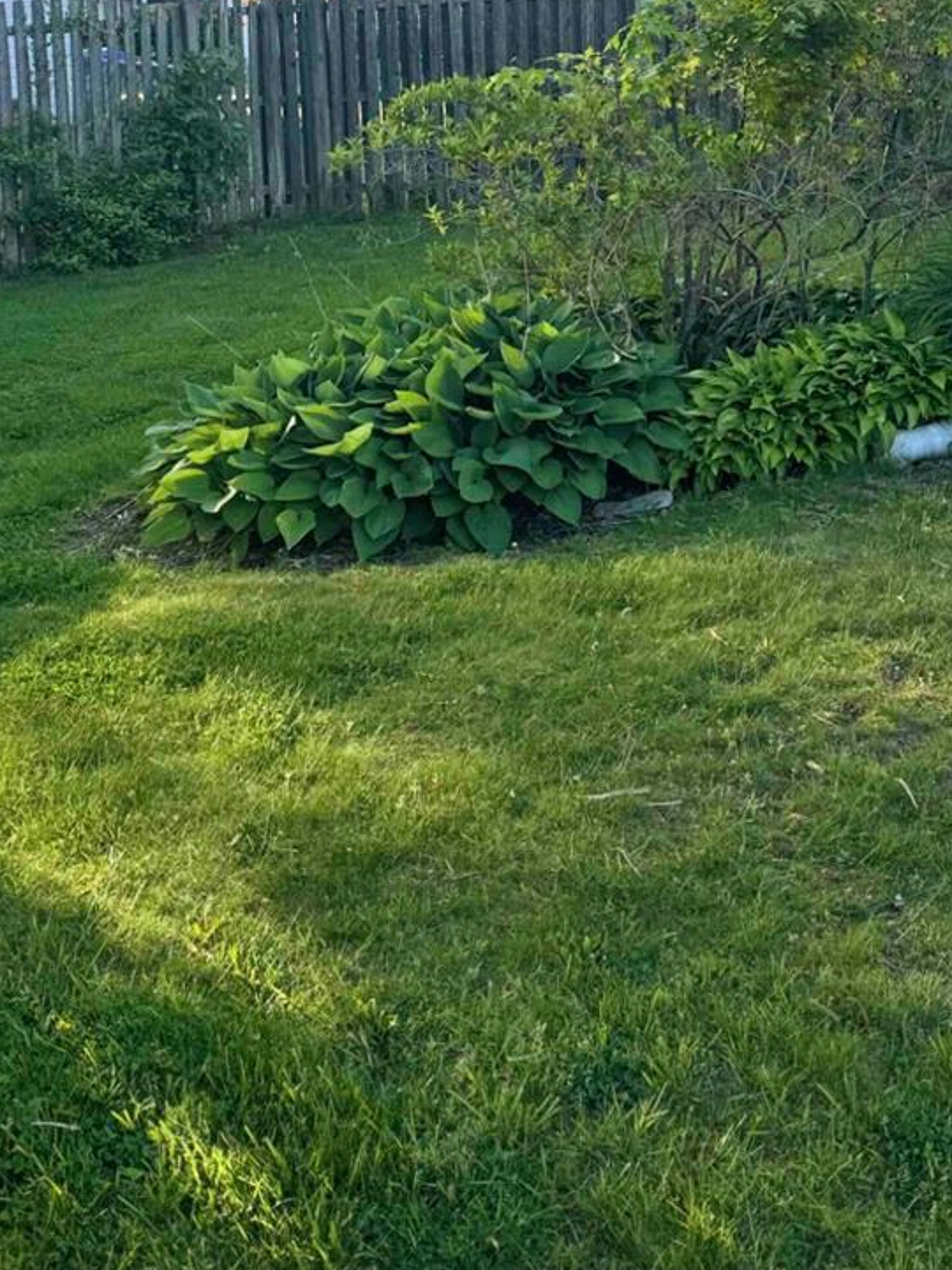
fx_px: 1833
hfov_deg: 29.1
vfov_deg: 36.5
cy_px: 201
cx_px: 422
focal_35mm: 50
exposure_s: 1/1172
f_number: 1.78
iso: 80
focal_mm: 6.76
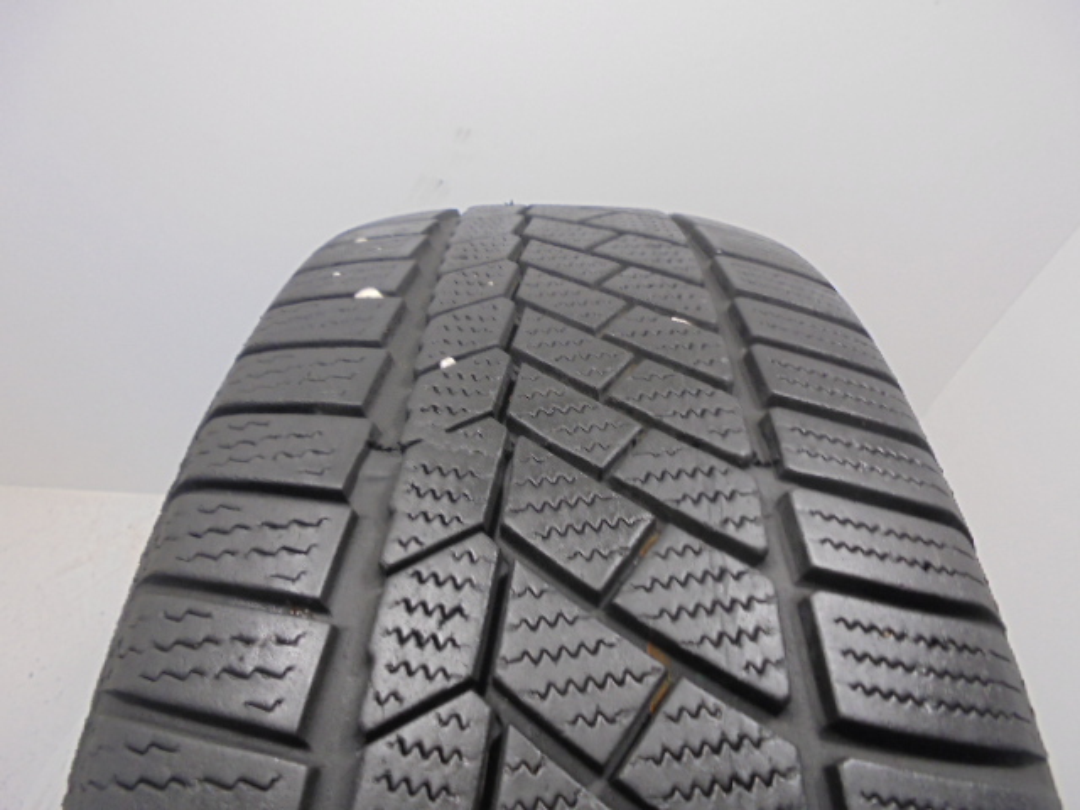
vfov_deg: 53.1
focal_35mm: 26
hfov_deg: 67.3
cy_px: 405
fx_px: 811
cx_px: 540
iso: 250
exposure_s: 1/30
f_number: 3.5
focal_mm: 4.6
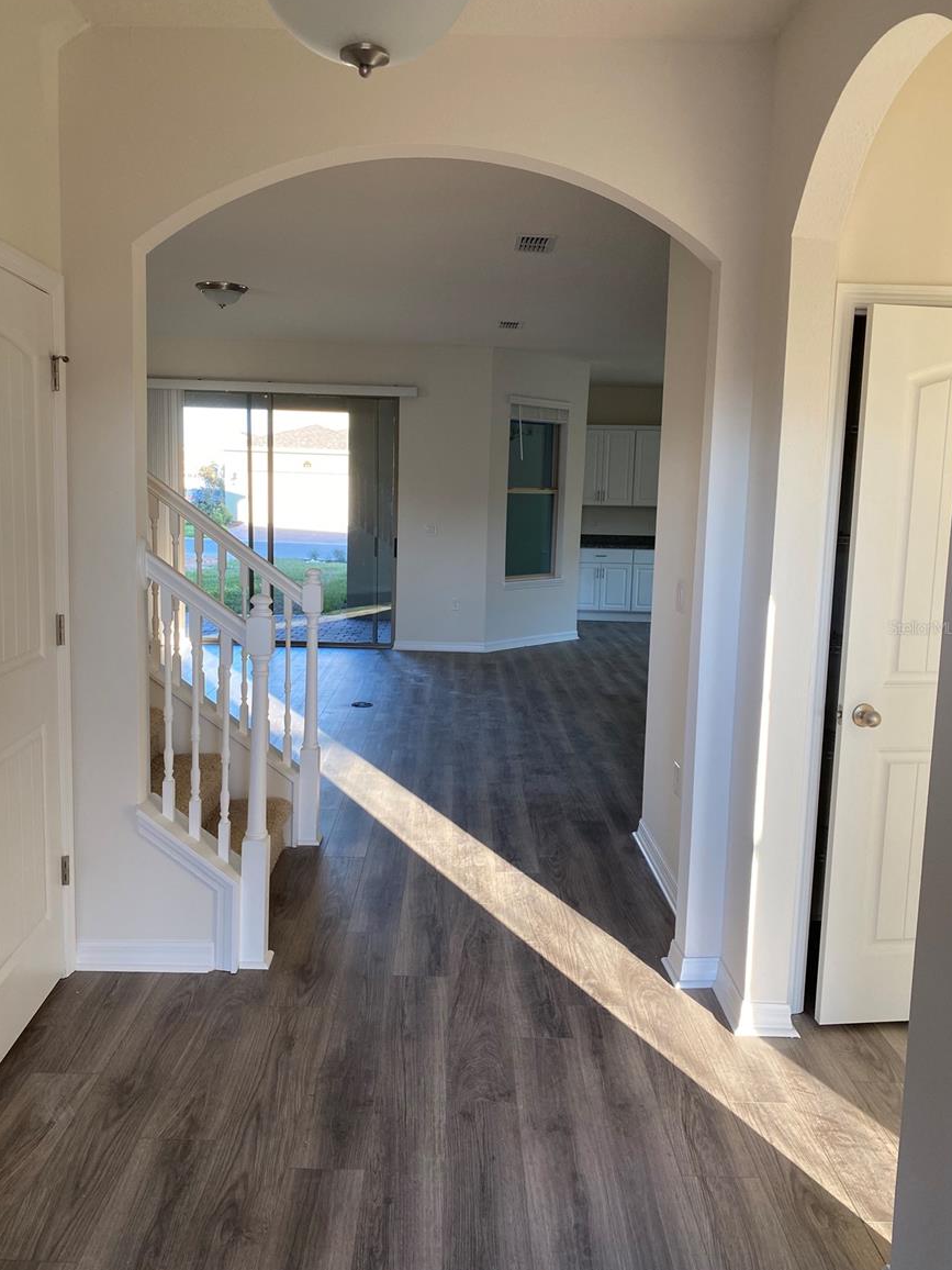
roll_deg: -1.5
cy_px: 627
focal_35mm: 27
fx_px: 990
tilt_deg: -6.4
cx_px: 472
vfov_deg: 65.3
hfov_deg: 51.4
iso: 100
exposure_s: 1/121
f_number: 1.8
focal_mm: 4.25
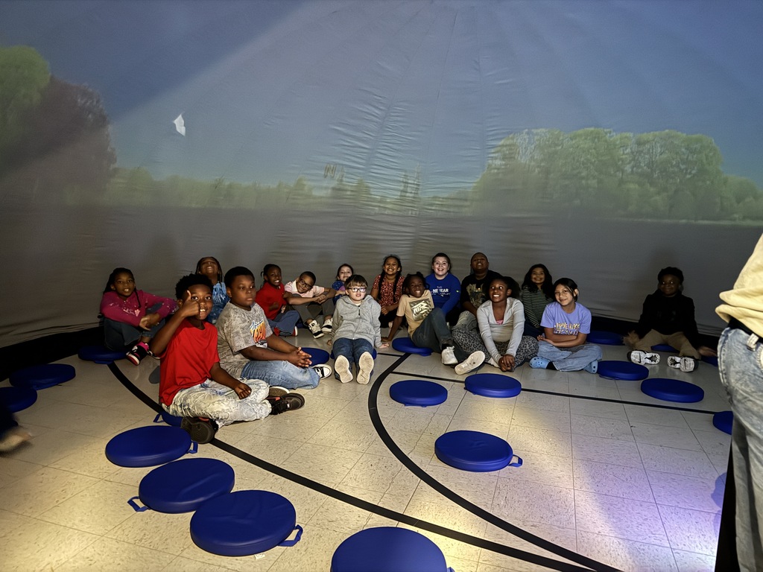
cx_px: 382
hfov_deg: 71.6
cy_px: 286
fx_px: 529
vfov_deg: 56.8
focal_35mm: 24
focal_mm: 6.76
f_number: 1.78
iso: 3200
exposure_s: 1/15
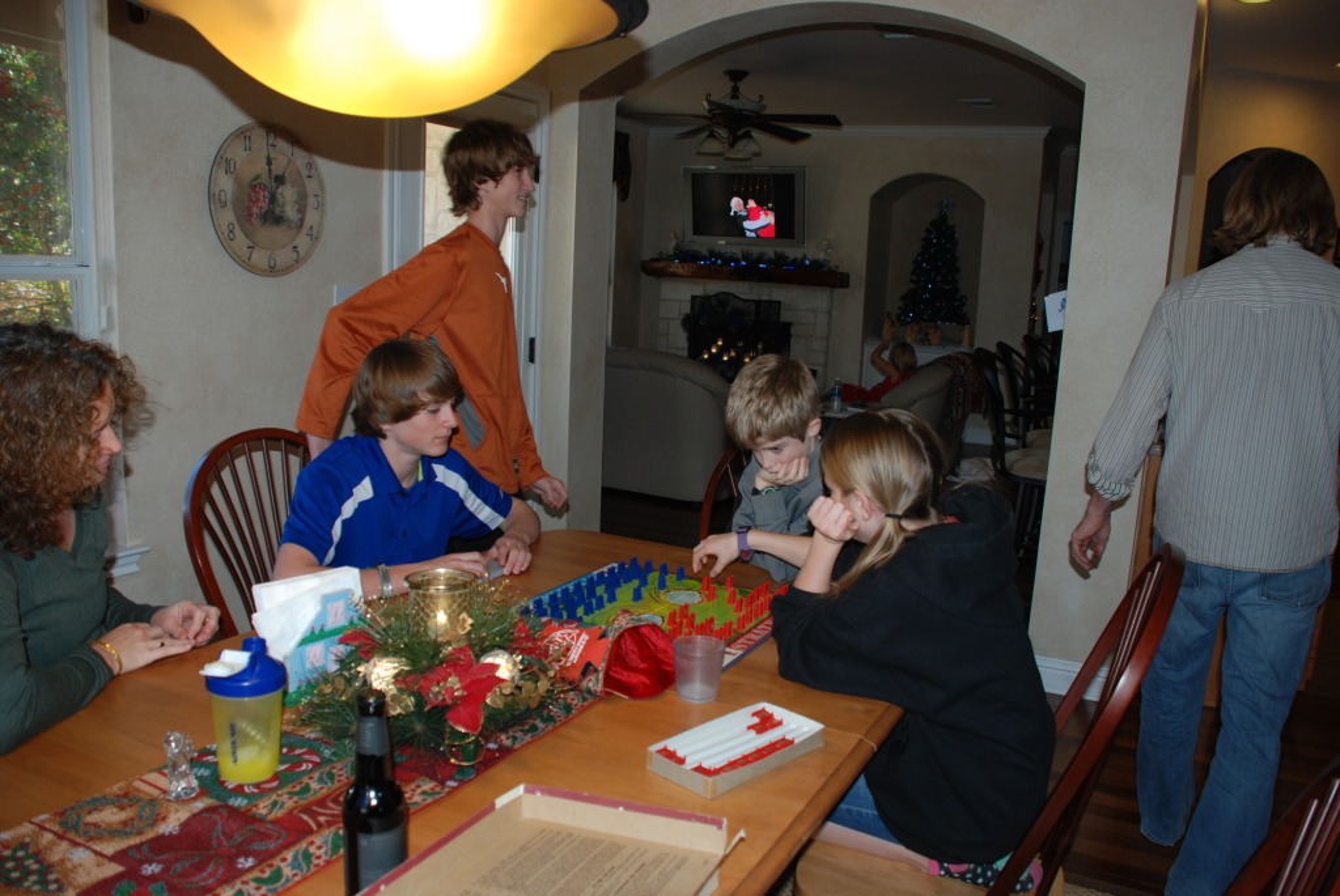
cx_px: 670
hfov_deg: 61.9
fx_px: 1118
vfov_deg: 43.7
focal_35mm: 30
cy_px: 448
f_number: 3.8
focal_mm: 20
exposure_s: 1/60
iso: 200
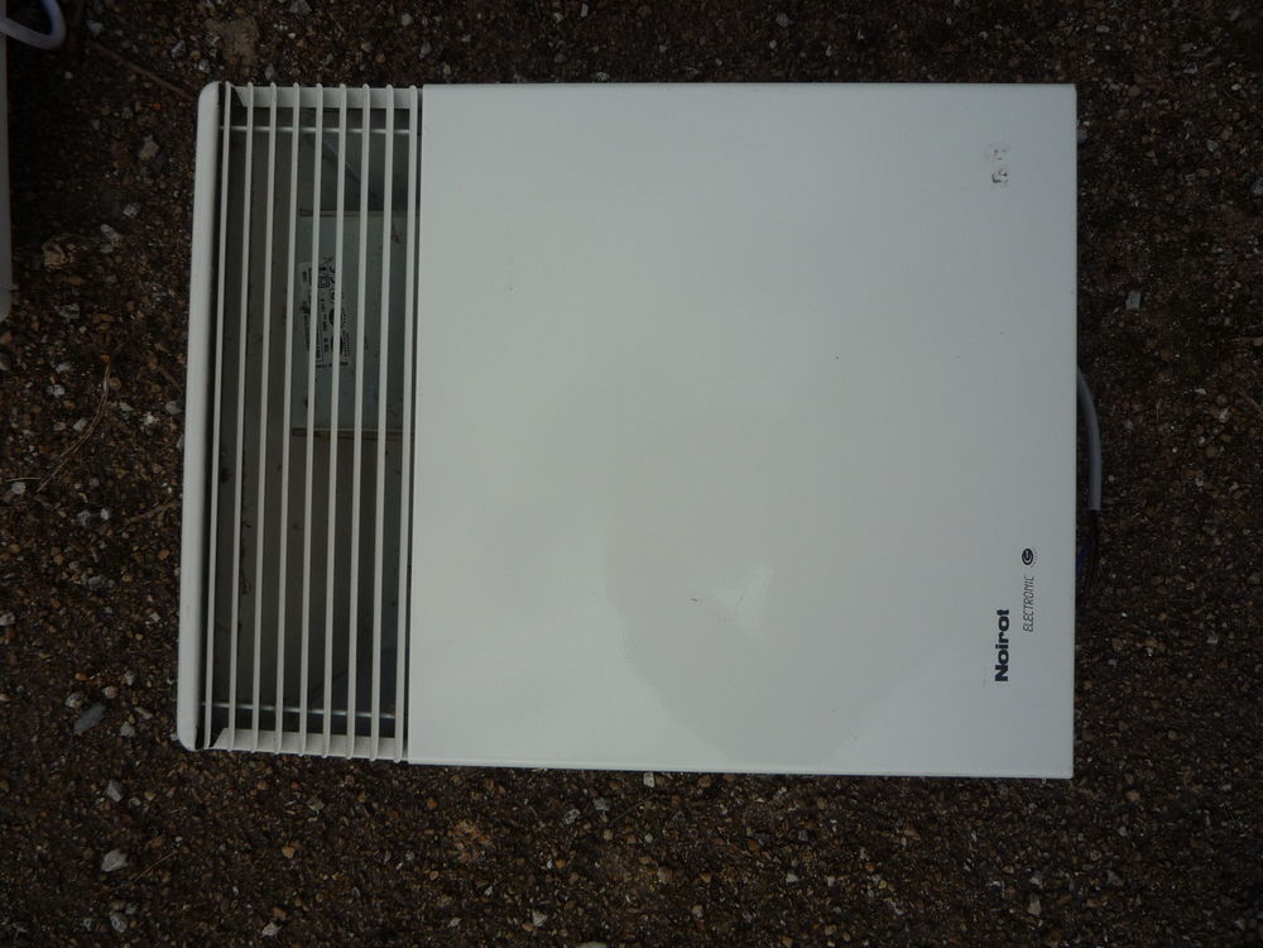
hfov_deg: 60.0
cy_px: 474
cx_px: 632
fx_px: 1095
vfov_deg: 46.8
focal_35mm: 30
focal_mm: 5.2
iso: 100
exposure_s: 1/500
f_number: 5.6
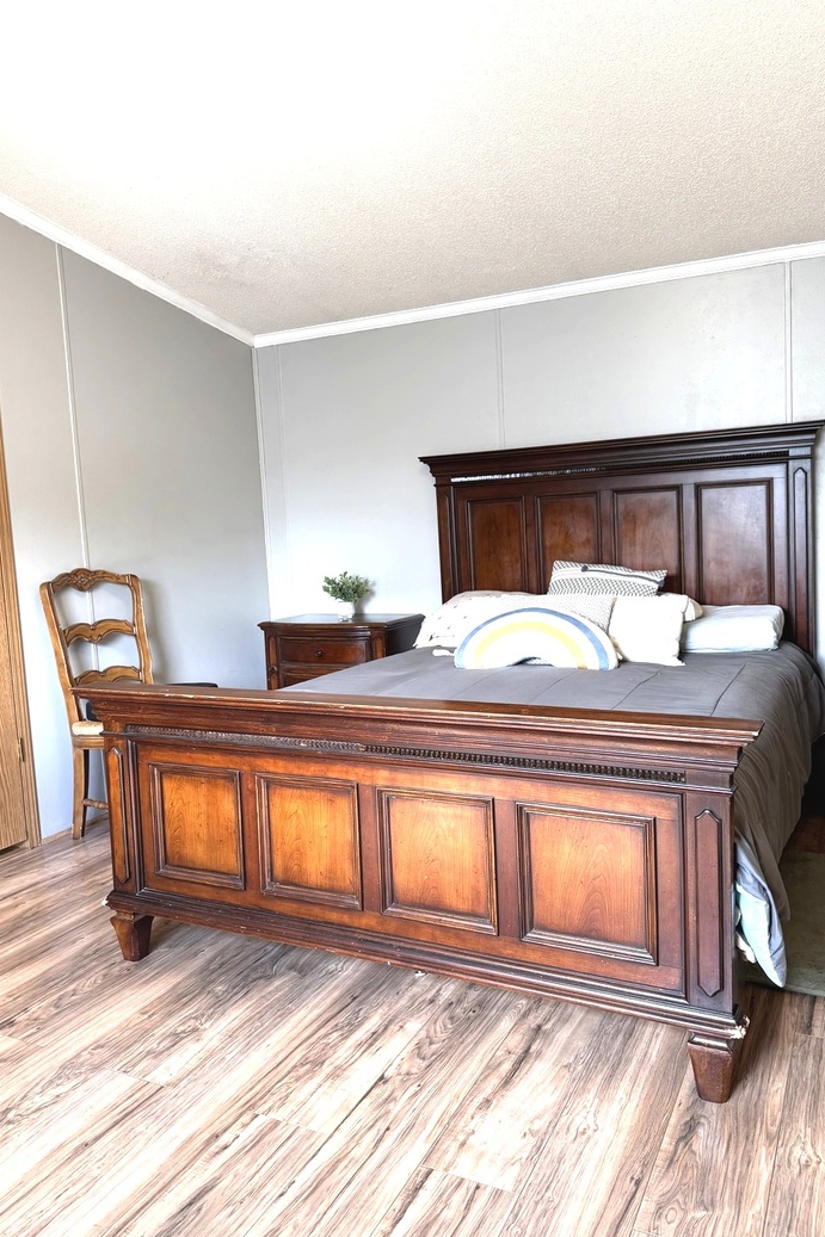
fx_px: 894
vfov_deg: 69.4
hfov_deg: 49.5
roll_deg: +4.0
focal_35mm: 26
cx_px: 430
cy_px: 608
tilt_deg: -5.7
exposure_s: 1/120
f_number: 1.78
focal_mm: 6.76
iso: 160
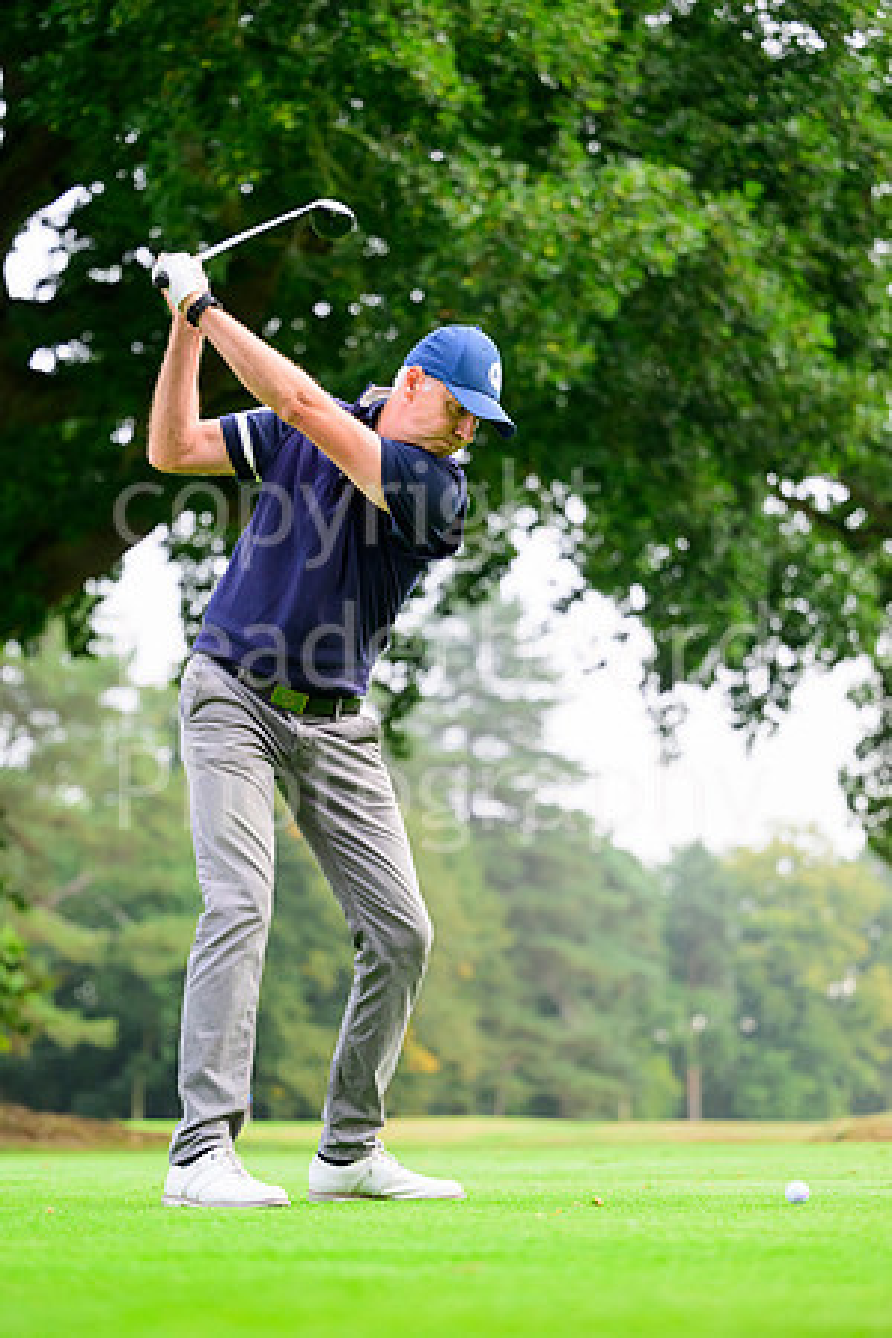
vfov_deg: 24.8
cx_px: 446
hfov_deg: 16.7
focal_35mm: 82
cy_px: 669
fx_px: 3047
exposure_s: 1/2000
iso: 1600
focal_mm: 82
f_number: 2.8
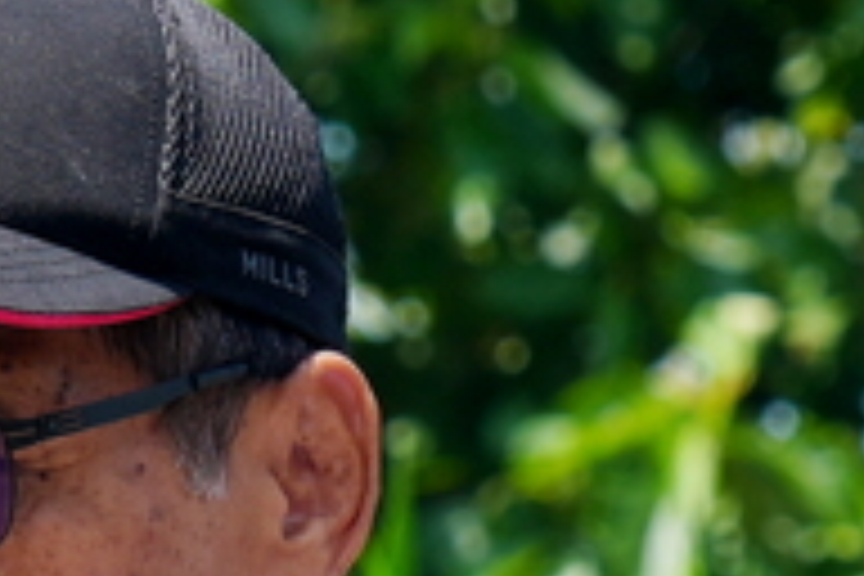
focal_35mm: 704
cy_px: 1292
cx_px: -176
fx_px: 16895
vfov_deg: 1.9
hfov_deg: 2.9
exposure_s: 1/200
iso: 100
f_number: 8
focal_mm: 90
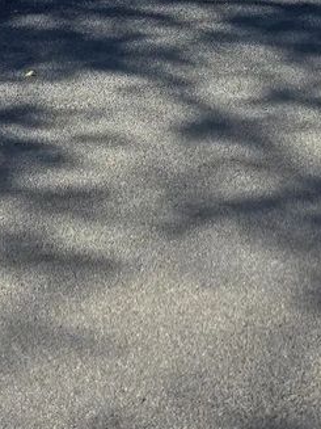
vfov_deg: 17.5
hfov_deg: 15.4
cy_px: -281
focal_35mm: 96
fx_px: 1188
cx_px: 220
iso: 80
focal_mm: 6.3
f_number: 1.7
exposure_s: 1/2621
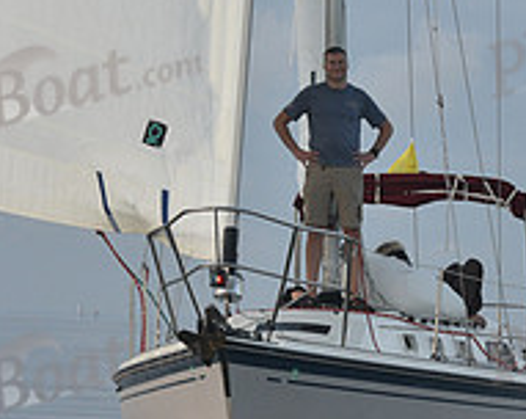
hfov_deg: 9.7
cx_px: 347
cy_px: 208
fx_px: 3107
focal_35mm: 200
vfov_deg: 7.7
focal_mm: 70
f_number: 4
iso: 320
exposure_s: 1/500
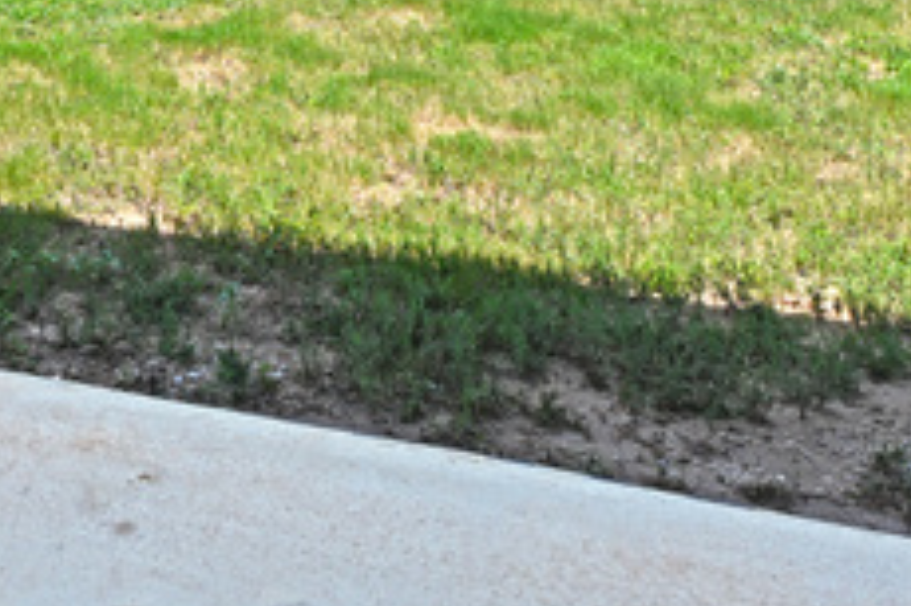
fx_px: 1264
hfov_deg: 38.7
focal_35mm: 50
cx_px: 234
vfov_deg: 23.8
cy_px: -174
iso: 64
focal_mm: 12
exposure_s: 1/160
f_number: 6.3
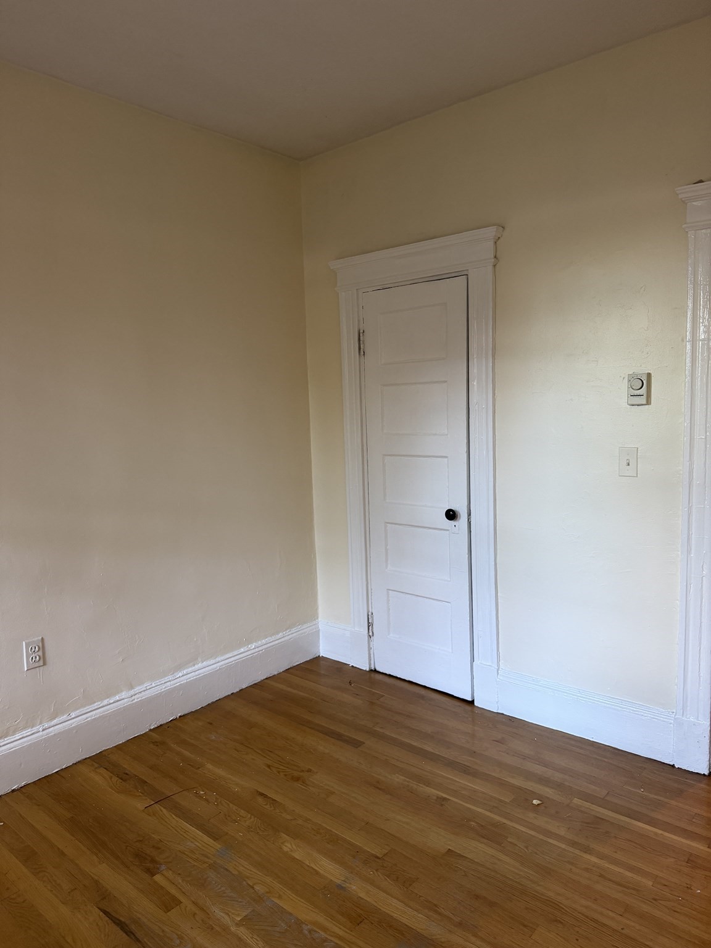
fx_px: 657
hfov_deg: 56.8
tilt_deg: -6.1
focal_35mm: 24
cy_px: 474
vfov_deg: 71.6
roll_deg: +1.6
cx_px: 356
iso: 200
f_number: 1.78
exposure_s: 1/96
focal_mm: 6.76
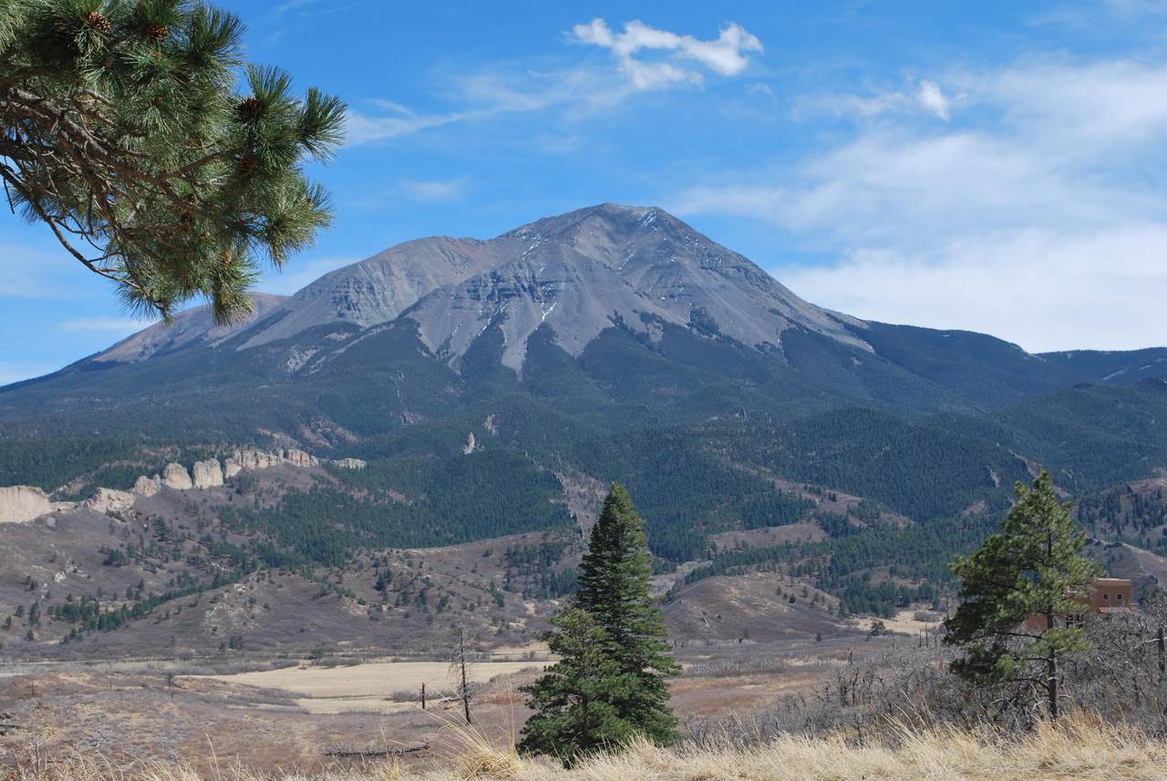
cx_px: 584
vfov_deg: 25.1
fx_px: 1753
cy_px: 390
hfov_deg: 36.8
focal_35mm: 54
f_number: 8
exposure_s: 1/250
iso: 100
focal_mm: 36
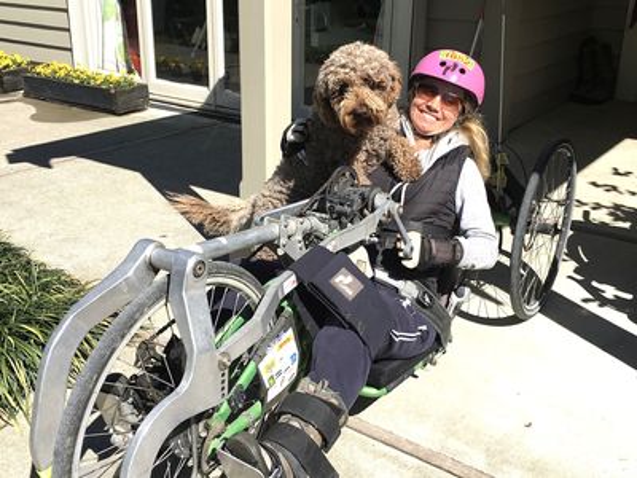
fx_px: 534
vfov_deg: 48.2
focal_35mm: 29
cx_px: 318
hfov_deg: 61.7
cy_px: 239
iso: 25
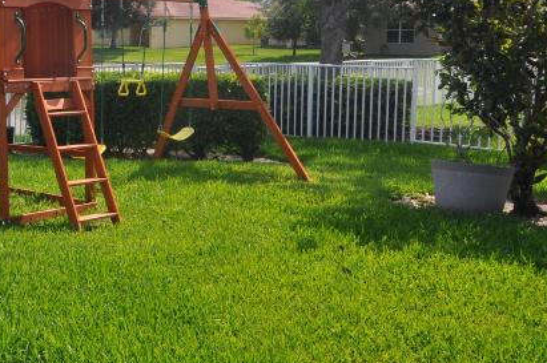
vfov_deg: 28.3
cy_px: 70
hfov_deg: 34.5
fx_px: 704
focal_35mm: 46
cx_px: -98
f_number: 9
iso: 200
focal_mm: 11
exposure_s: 1/320
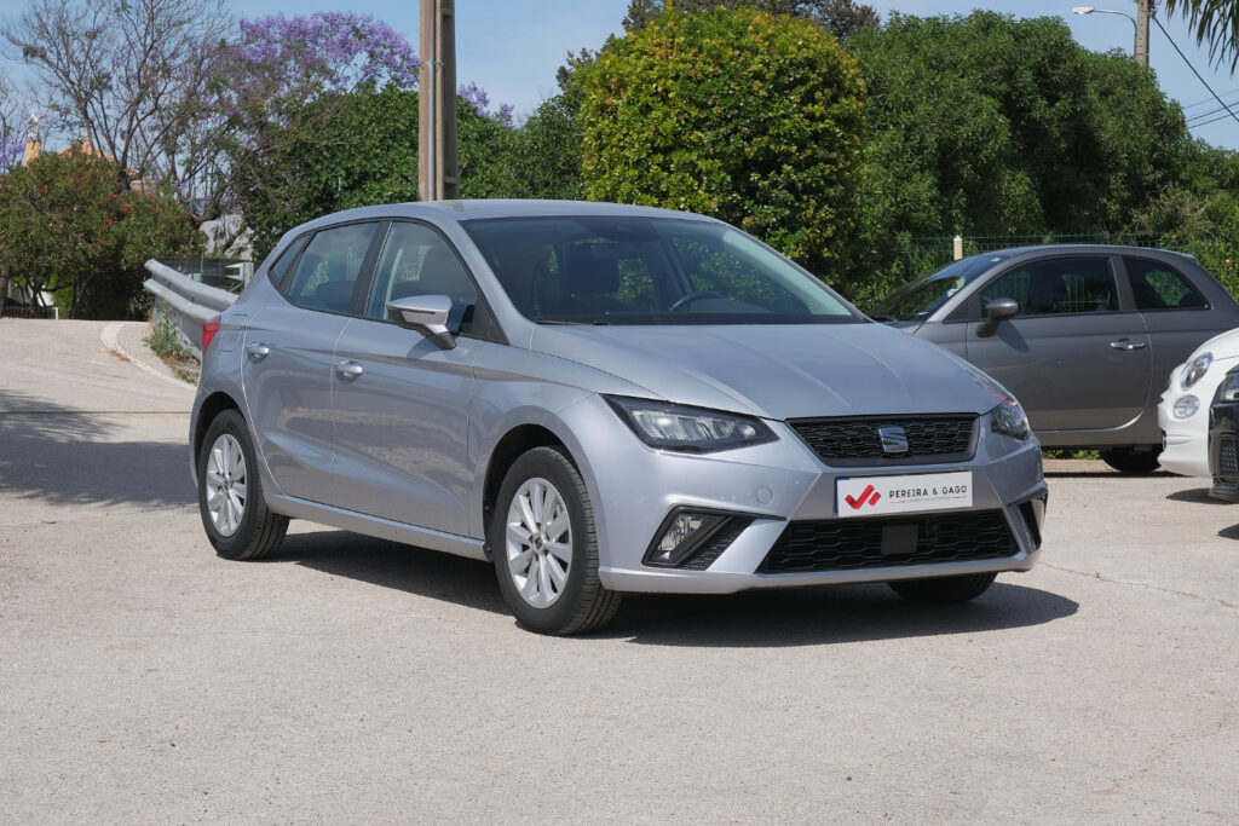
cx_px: 620
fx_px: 2306
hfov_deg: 30.1
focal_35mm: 67
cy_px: 413
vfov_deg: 20.3
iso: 160
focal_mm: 44.5
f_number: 9
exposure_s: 1/320
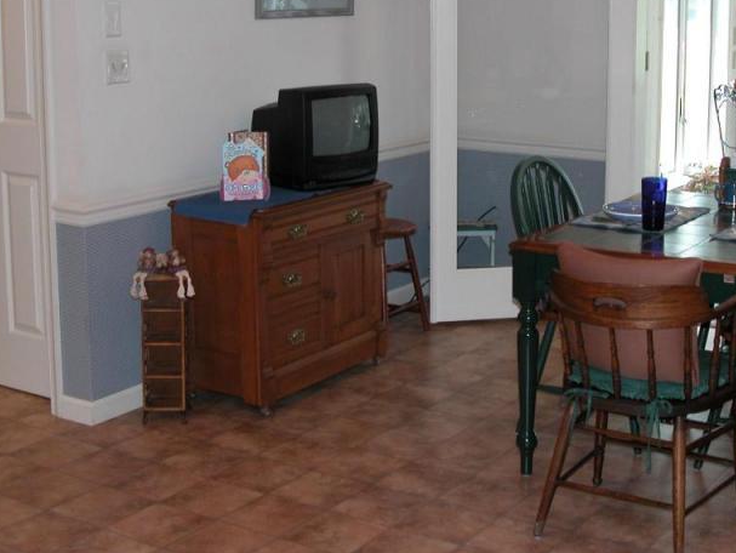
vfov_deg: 24.6
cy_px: 147
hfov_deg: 32.5
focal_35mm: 59
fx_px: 1255
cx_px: 457
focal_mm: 8.9
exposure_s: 1/30
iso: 100
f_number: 2.8
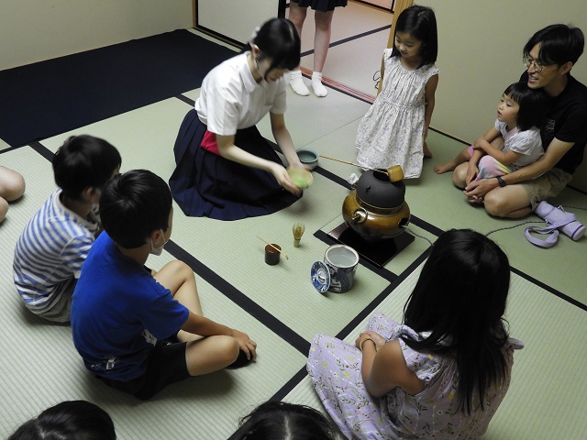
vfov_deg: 46.8
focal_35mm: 30
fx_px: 509
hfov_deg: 60.0
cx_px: 294
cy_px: 220
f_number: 3.5
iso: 400
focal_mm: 5.4
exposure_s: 1/25
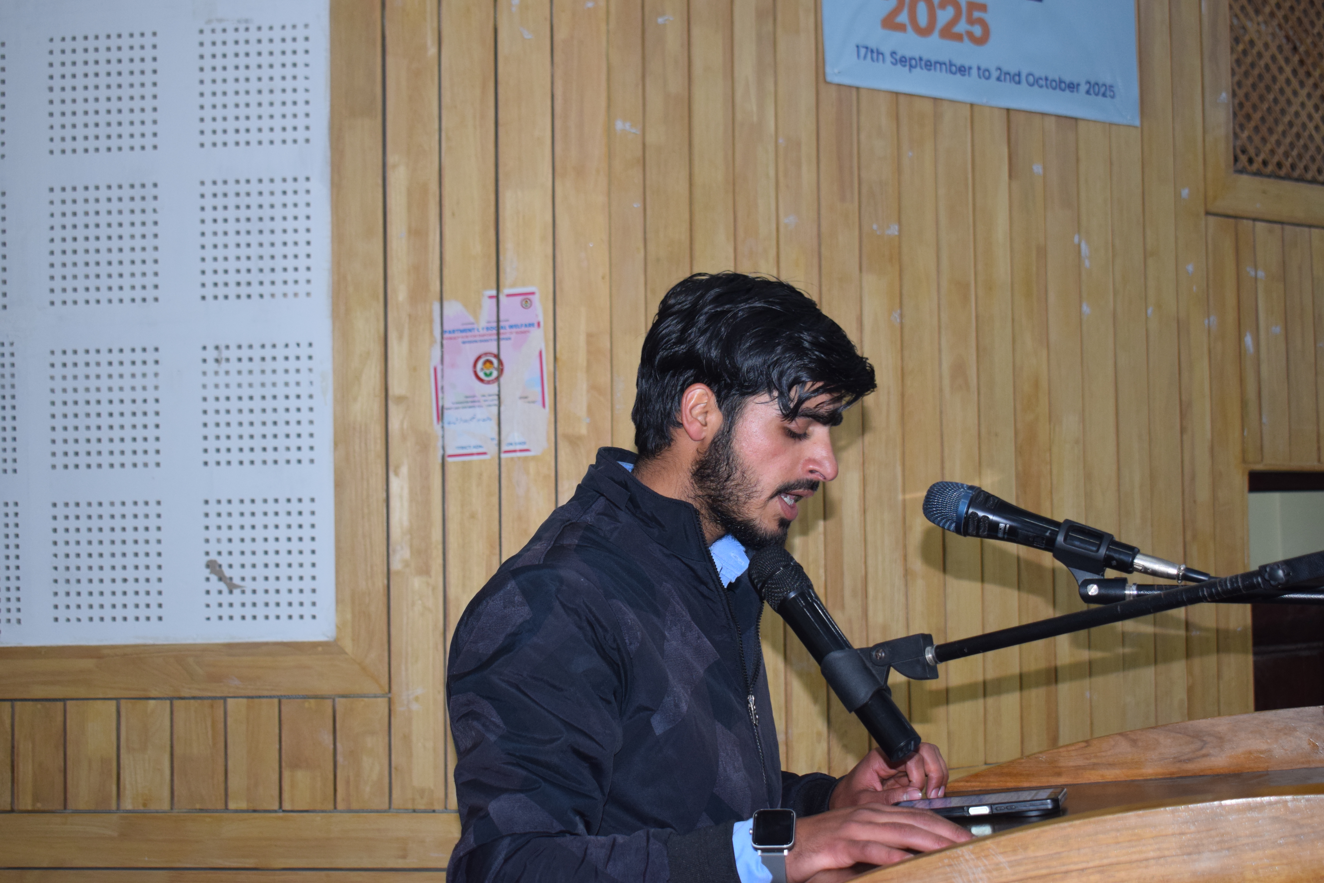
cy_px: 442
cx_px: 662
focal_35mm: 54
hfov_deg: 36.9
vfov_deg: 25.1
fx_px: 1986
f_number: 4.8
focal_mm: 36
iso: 800
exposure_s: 1/80
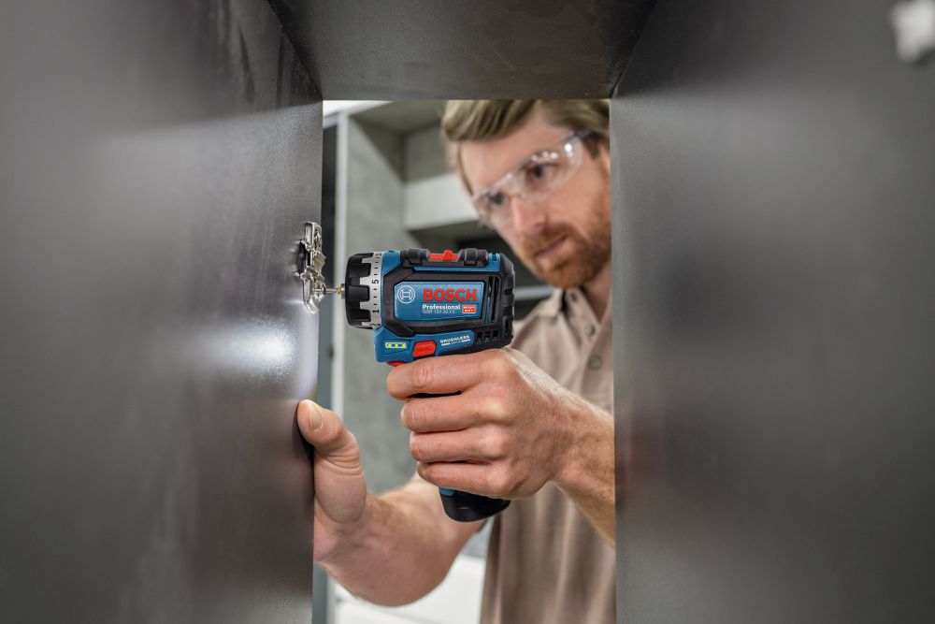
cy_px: 312
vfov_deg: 43.0
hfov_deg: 61.1
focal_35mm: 30
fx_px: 792
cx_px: 468
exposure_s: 1/30
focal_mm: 30.5
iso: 800
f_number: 4
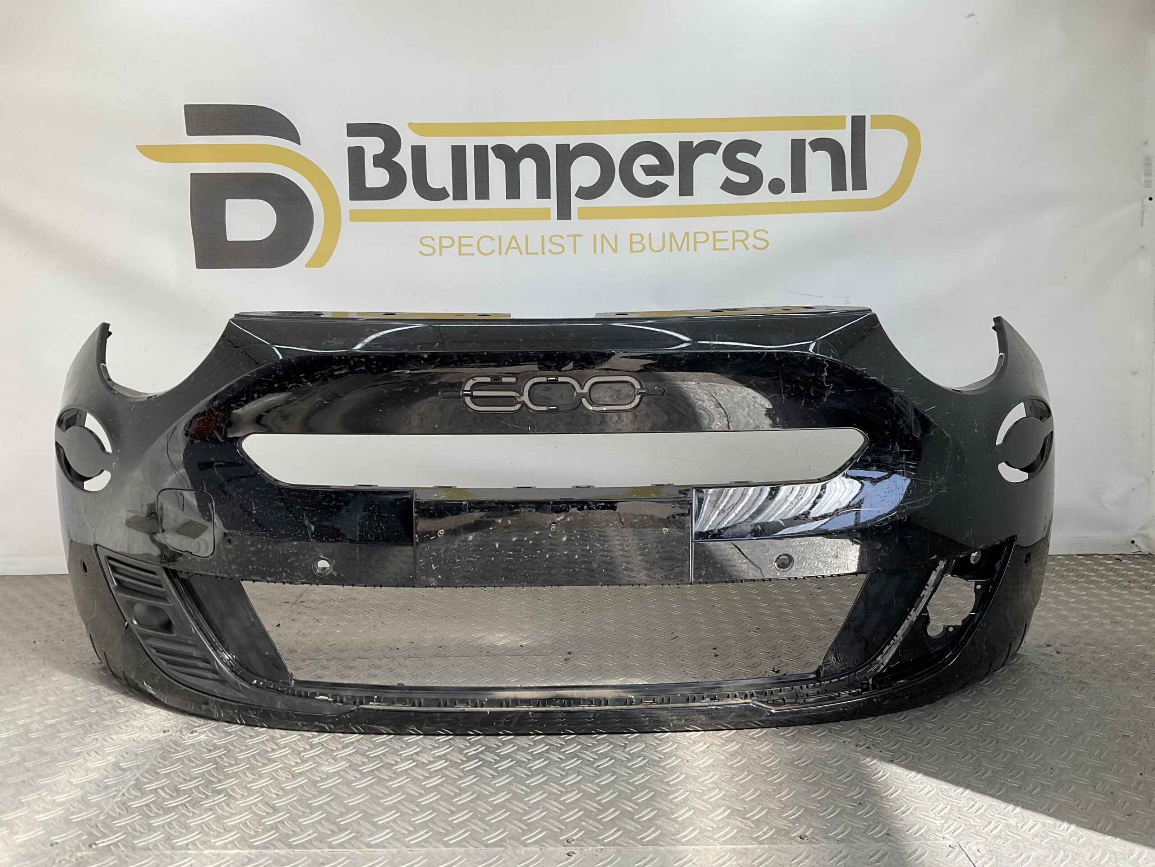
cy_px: 434
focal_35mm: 29
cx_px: 578
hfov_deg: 61.7
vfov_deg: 48.2
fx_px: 968
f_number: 1.8
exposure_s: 1/284
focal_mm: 3
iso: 16
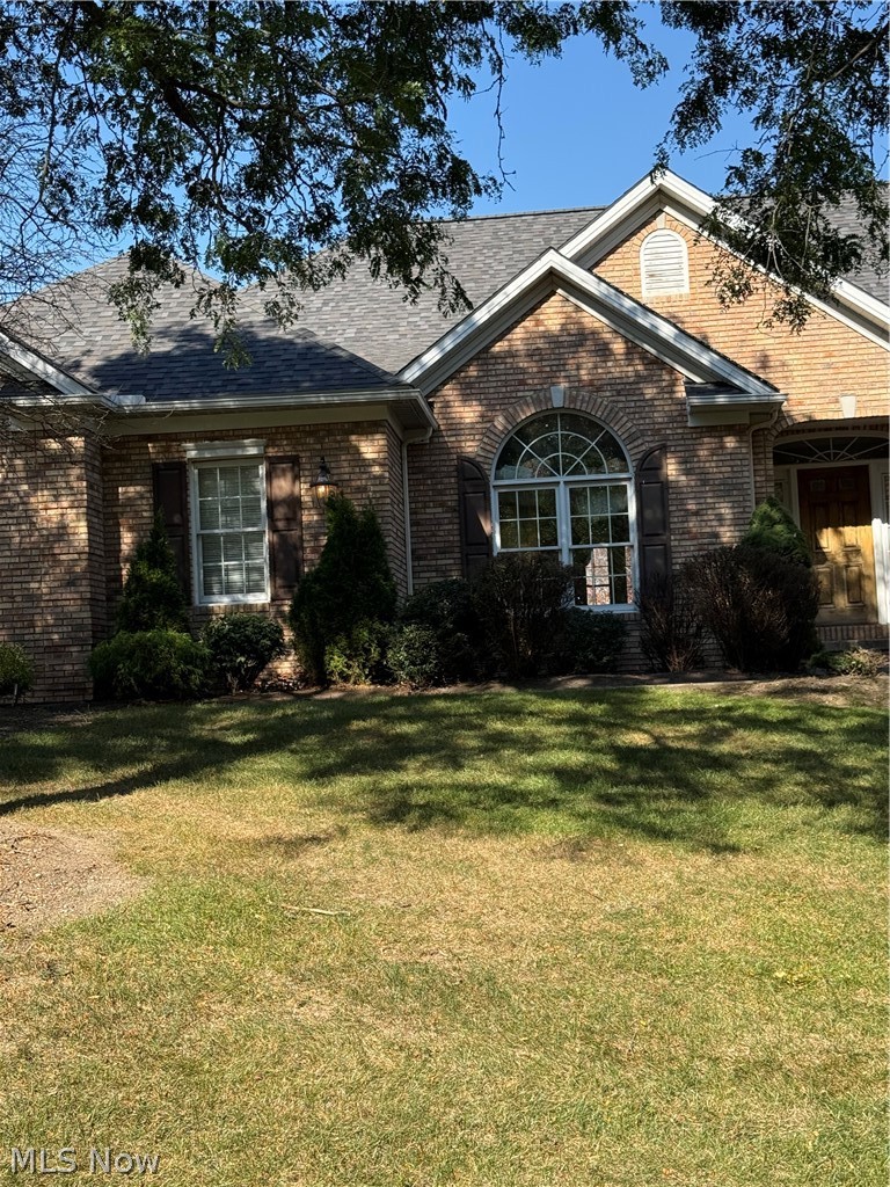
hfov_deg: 30.3
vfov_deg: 39.7
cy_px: 594
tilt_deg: +3.1
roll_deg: +2.3
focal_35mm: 48
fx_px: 1645
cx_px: 445
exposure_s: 1/2146
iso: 64
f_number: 1.78
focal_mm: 6.76
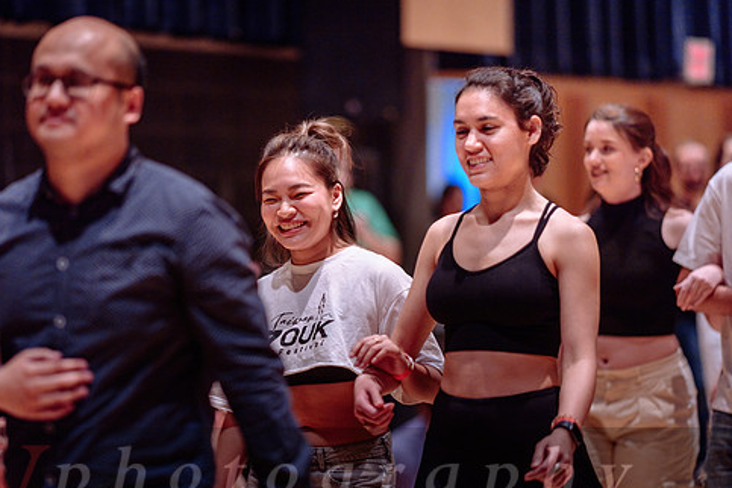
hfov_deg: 16.3
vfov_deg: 10.9
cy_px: 271
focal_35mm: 126
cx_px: 321
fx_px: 2562
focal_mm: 105
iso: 2000
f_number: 1.4
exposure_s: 1/250
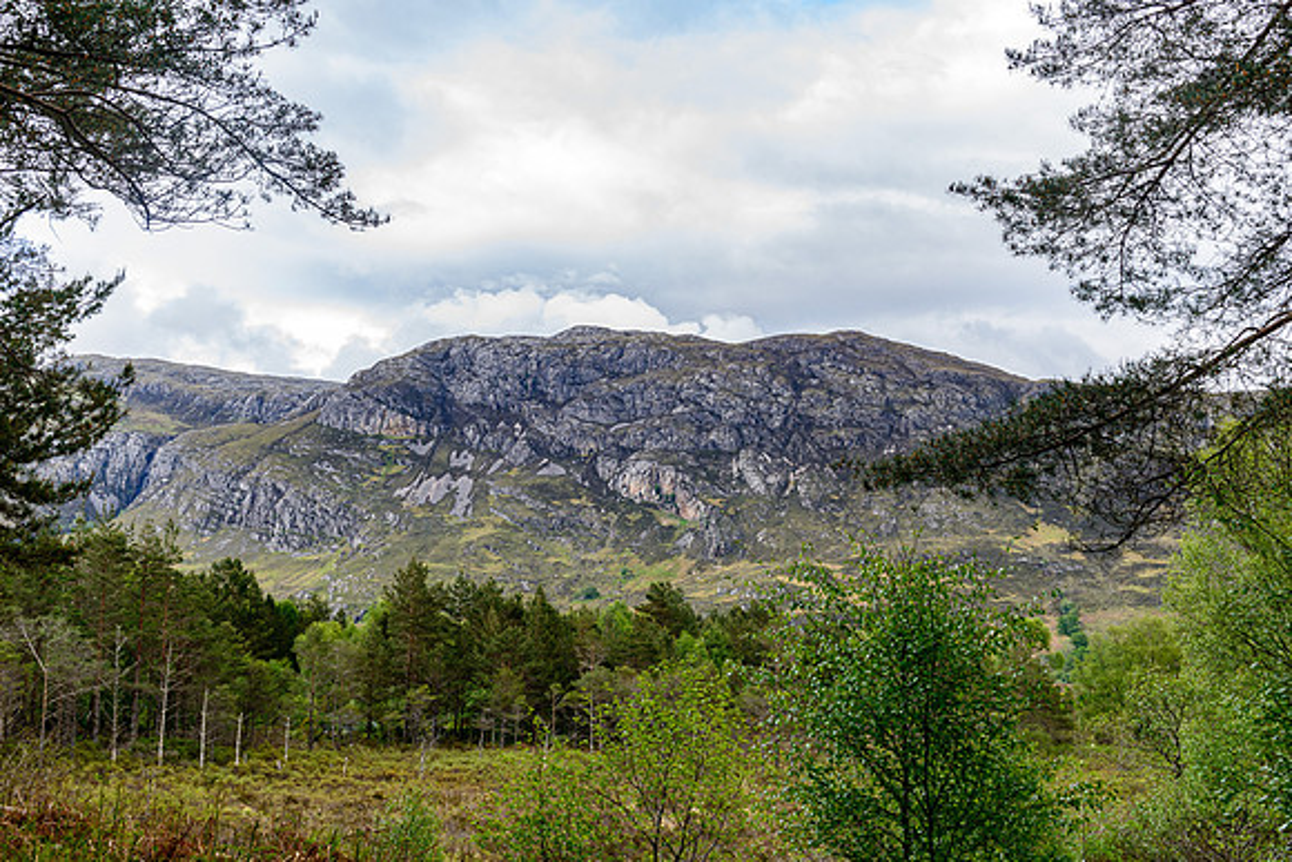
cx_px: 646
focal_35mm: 41
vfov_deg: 32.7
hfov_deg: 47.5
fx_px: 1467
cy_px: 464
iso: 360
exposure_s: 1/40
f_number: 10
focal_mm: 38
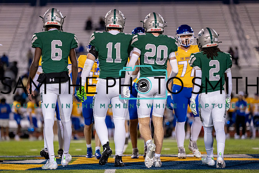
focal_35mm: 148
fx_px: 1065
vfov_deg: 9.3
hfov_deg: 13.9
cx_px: 118
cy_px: 88
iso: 2500
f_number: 2
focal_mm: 135
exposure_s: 1/2000
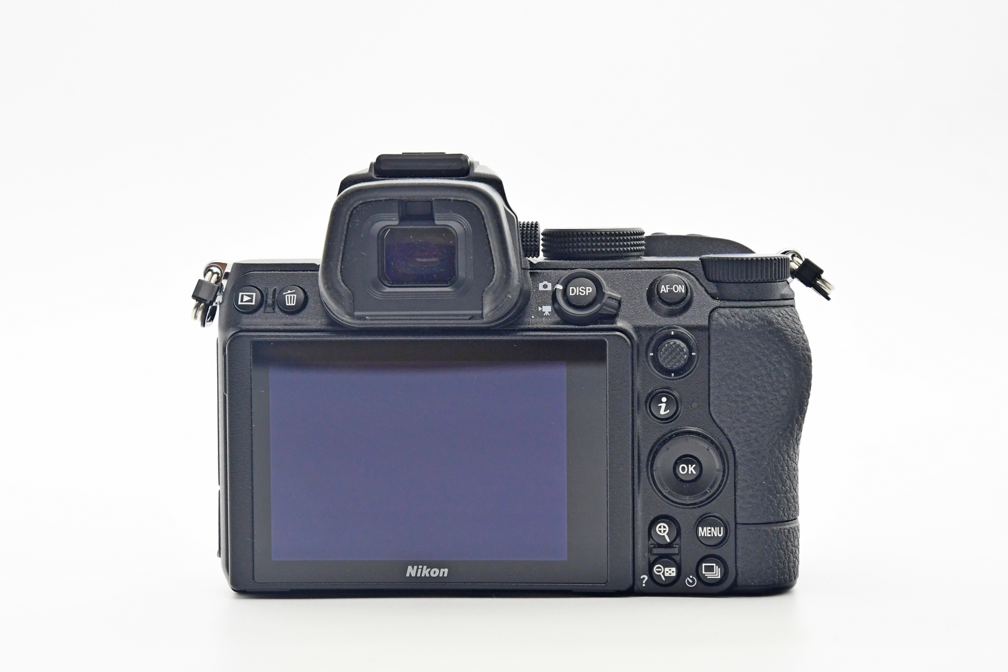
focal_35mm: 87
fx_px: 2436
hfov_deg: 23.4
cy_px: 336
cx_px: 504
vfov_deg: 15.7
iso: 1250
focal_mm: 58
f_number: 8
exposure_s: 1/125
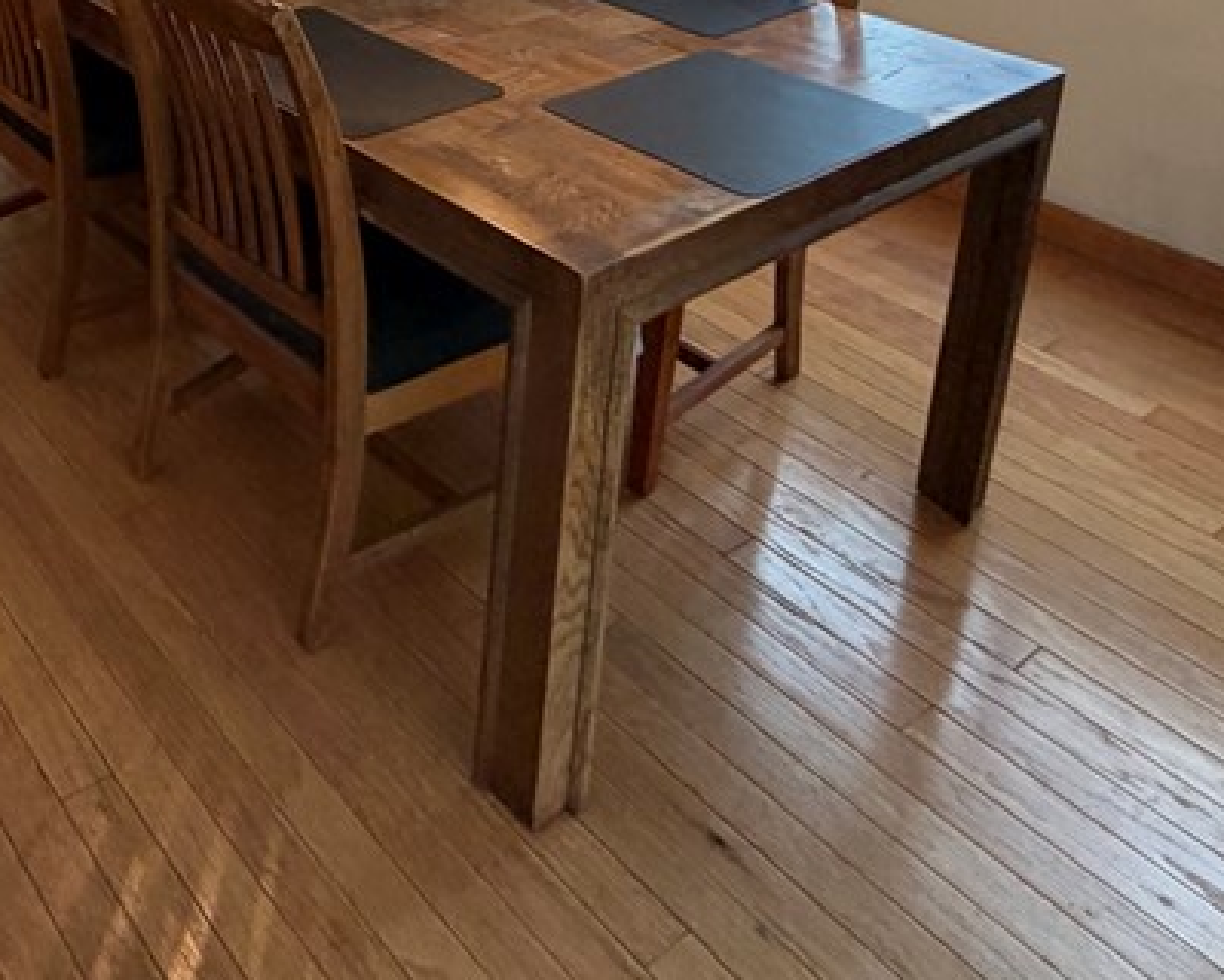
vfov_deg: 34.5
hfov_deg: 44.5
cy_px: -172
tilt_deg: -12.5
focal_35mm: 35
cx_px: 21
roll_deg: +0.8
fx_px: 1268
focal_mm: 2.22
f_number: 2.2
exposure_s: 1/60
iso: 200
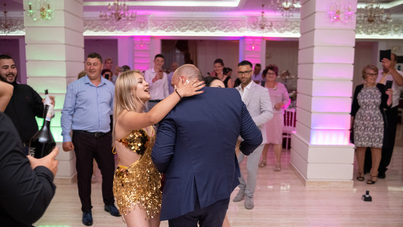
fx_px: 395
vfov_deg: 32.0
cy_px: 128
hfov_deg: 54.0
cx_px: 201
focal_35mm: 37
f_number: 2.2
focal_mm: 23
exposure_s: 1/125
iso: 1600
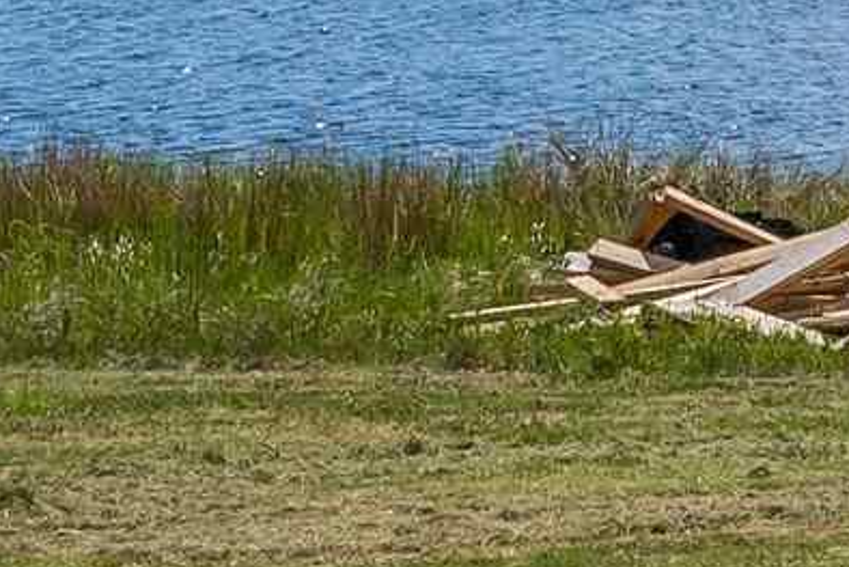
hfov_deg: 8.8
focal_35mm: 234
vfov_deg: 5.8
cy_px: -420
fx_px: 5520
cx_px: 806
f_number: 9
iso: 500
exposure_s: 1/2500
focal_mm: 30
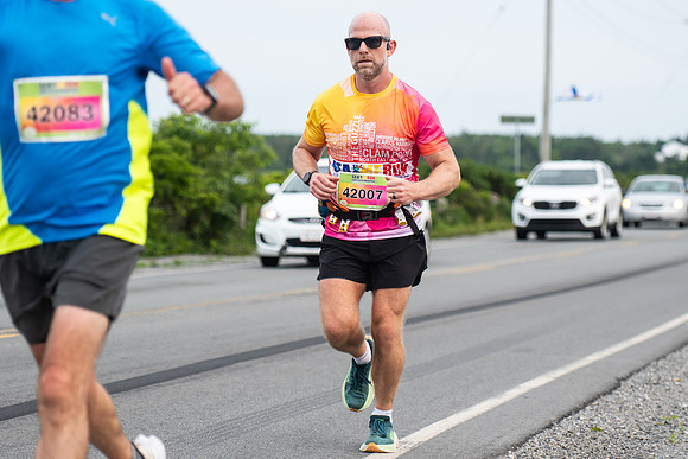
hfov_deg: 15.0
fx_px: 2614
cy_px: 260
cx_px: 291
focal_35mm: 137
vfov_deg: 10.0
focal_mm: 95
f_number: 4
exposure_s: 1/800
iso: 500
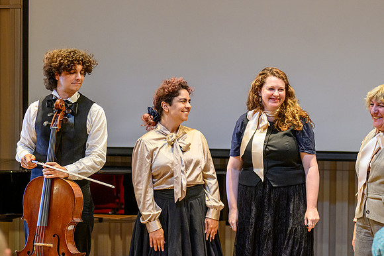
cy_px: 128
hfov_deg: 16.1
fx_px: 1357
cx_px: 192
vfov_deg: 10.8
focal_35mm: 127
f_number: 2.5
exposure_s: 1/500
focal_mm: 82
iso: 1800
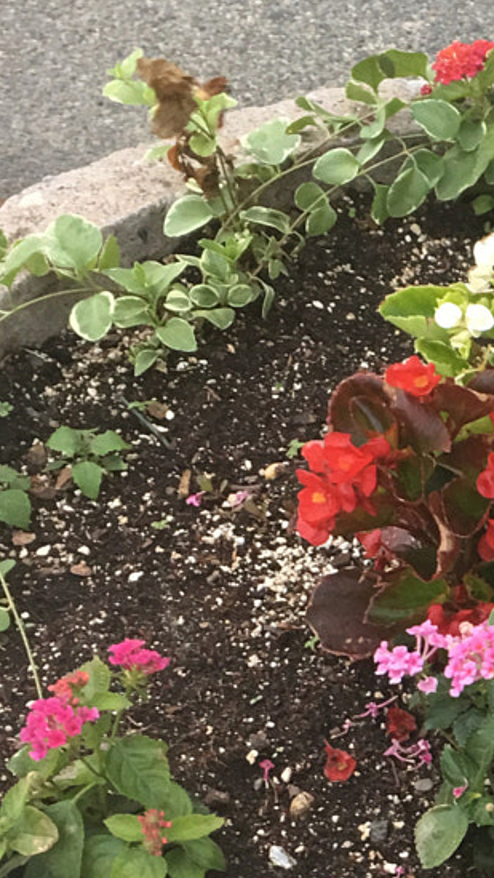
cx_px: 750
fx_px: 2141
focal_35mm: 92
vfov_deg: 22.6
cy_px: 790
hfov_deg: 12.5
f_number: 2.2
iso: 32
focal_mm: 4.15
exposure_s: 1/30
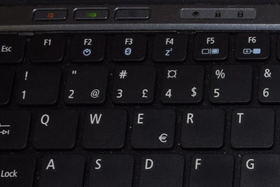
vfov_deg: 11.1
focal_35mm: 121
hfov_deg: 15.7
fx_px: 941
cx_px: 405
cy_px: 228
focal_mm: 20
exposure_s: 1/100
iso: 200
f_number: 5
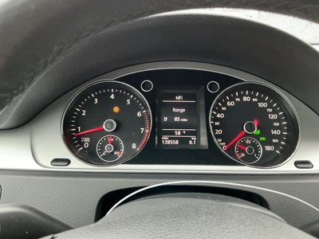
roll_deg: -1.6
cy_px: 120
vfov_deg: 49.7
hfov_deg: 63.4
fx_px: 258
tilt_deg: -19.6
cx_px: 160
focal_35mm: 28
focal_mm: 3
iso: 250
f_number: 1.8
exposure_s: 1/60
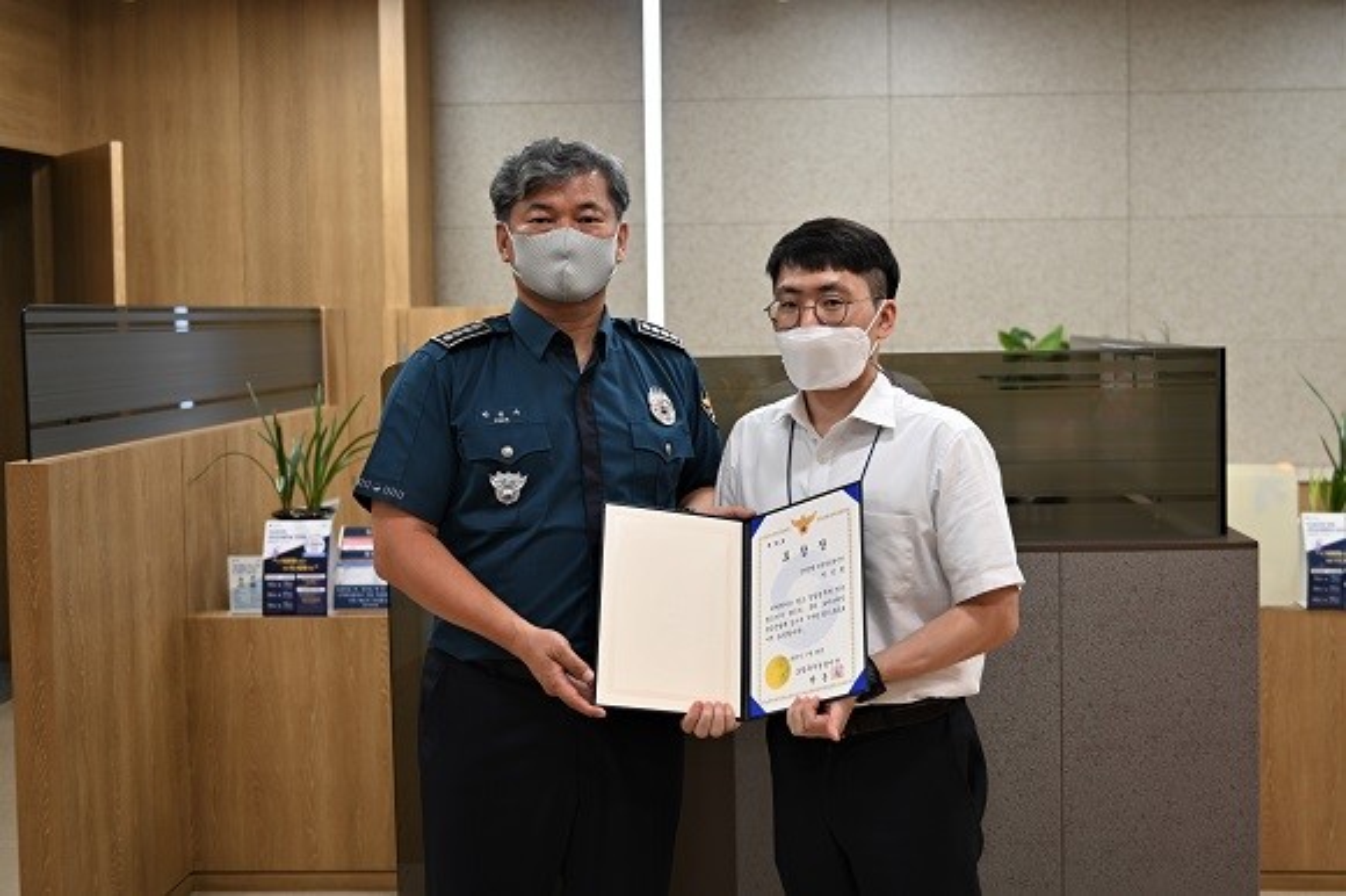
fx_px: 1308
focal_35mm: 35
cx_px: 673
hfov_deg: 54.5
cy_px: 448
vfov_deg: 37.8
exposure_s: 1/125
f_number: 2.8
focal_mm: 35
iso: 400
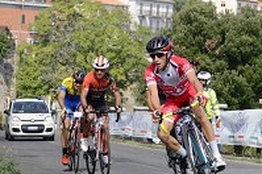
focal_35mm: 159
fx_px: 1155
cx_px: 164
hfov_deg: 12.9
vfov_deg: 8.6
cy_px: 89
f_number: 6.3
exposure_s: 1/800
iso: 250
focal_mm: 52
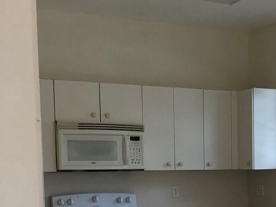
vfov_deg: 19.5
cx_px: 231
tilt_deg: -4.3
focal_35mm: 73
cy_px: 216
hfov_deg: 26.1
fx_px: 582
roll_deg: +1.6
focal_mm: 4
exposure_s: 1/30
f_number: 1.8
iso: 32
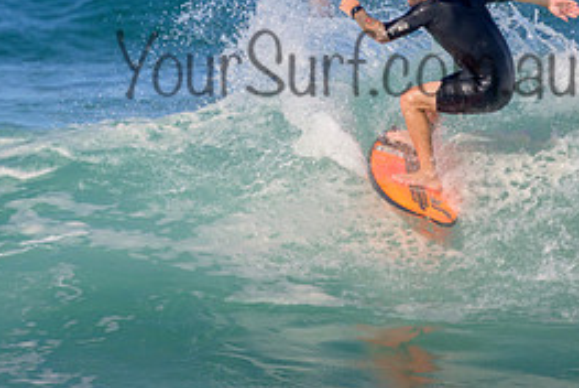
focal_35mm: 1764
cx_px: 343
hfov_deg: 1.2
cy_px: 45
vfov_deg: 0.8
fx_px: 28402
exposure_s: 1/2000
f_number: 11
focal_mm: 800
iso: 1100
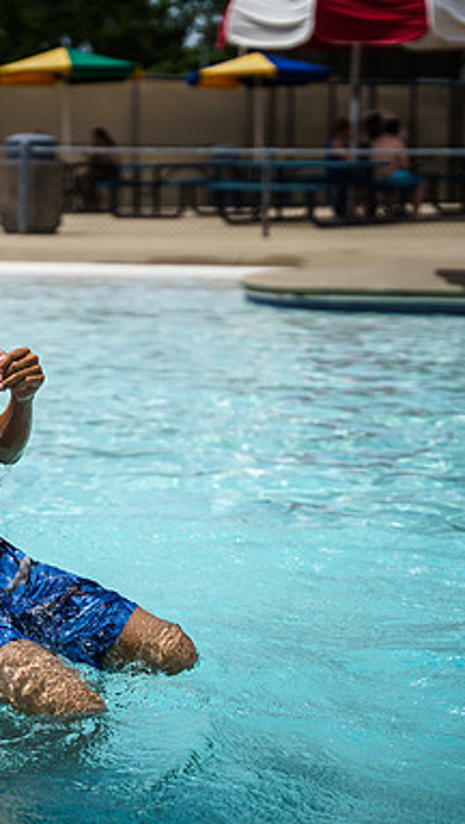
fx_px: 2275
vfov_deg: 20.5
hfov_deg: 11.5
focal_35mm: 104
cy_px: 412
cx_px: -37
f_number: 2.8
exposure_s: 1/4000
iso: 100
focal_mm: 58.8
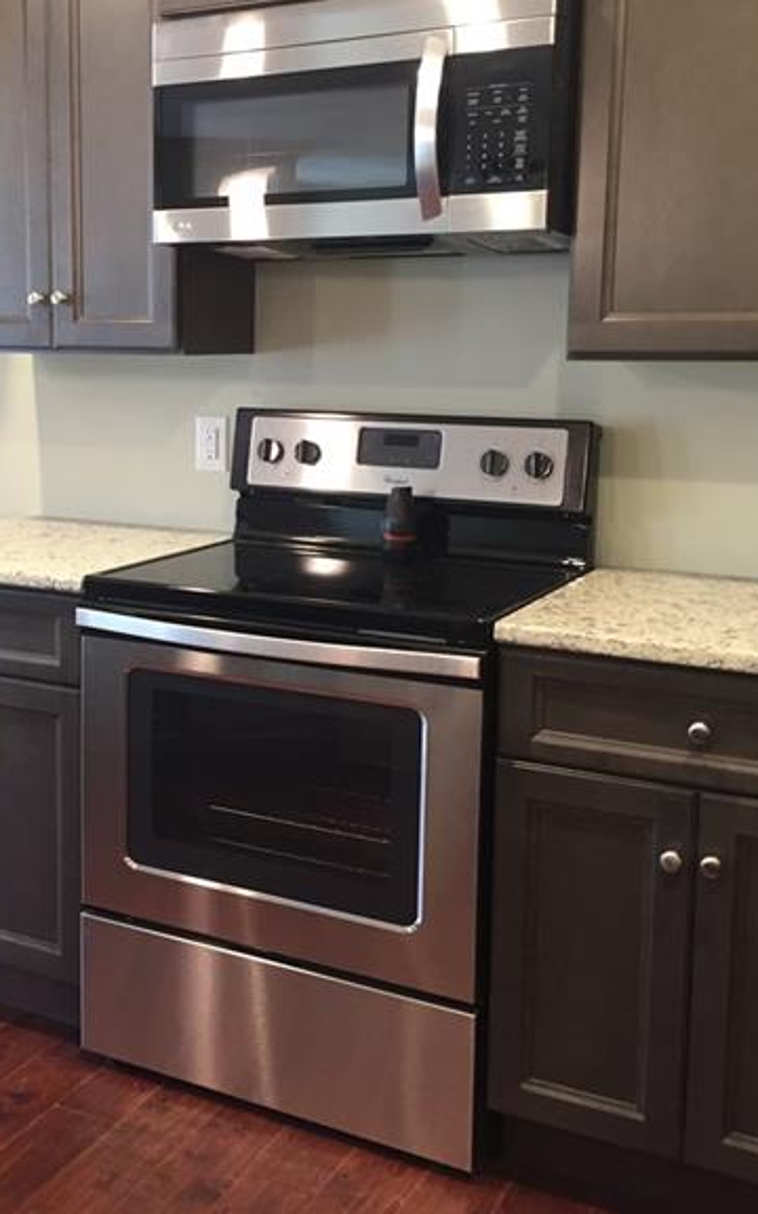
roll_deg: -0.2
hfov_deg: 30.8
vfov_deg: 48.0
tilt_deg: -6.0
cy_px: 506
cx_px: 215
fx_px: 1355
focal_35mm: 41
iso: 100
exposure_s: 1/30
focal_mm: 4.15
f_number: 2.2
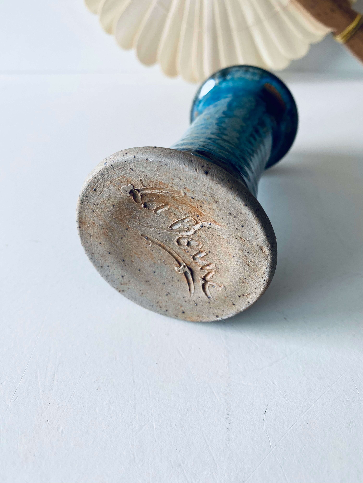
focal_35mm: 26
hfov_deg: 53.1
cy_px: 242
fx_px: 364
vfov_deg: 67.3
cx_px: 182
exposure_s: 1/100
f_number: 1.8
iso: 50
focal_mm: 4.25
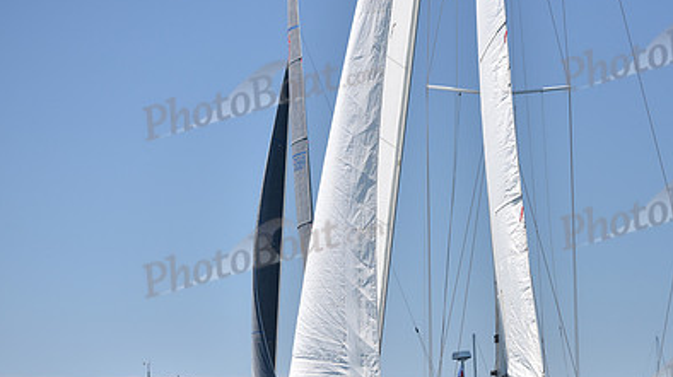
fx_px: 2532
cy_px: 318
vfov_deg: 8.5
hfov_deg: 15.1
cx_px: 473
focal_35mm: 142
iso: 200
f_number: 3.5
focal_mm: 92
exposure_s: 1/1000
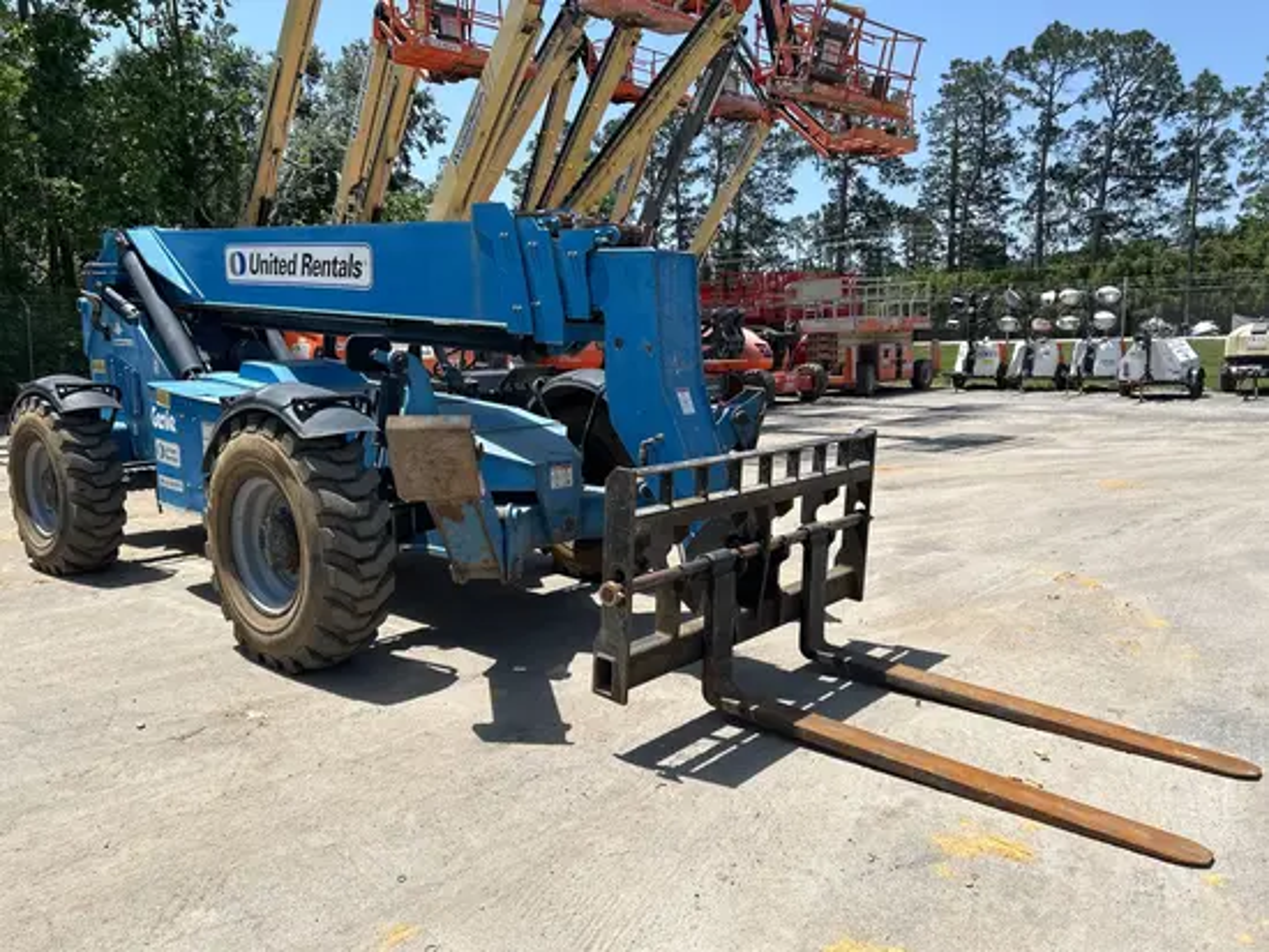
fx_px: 954
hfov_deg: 67.3
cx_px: 634
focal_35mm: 26
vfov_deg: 53.1
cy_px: 476
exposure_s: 1/3077
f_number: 1.5
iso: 50
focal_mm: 5.7
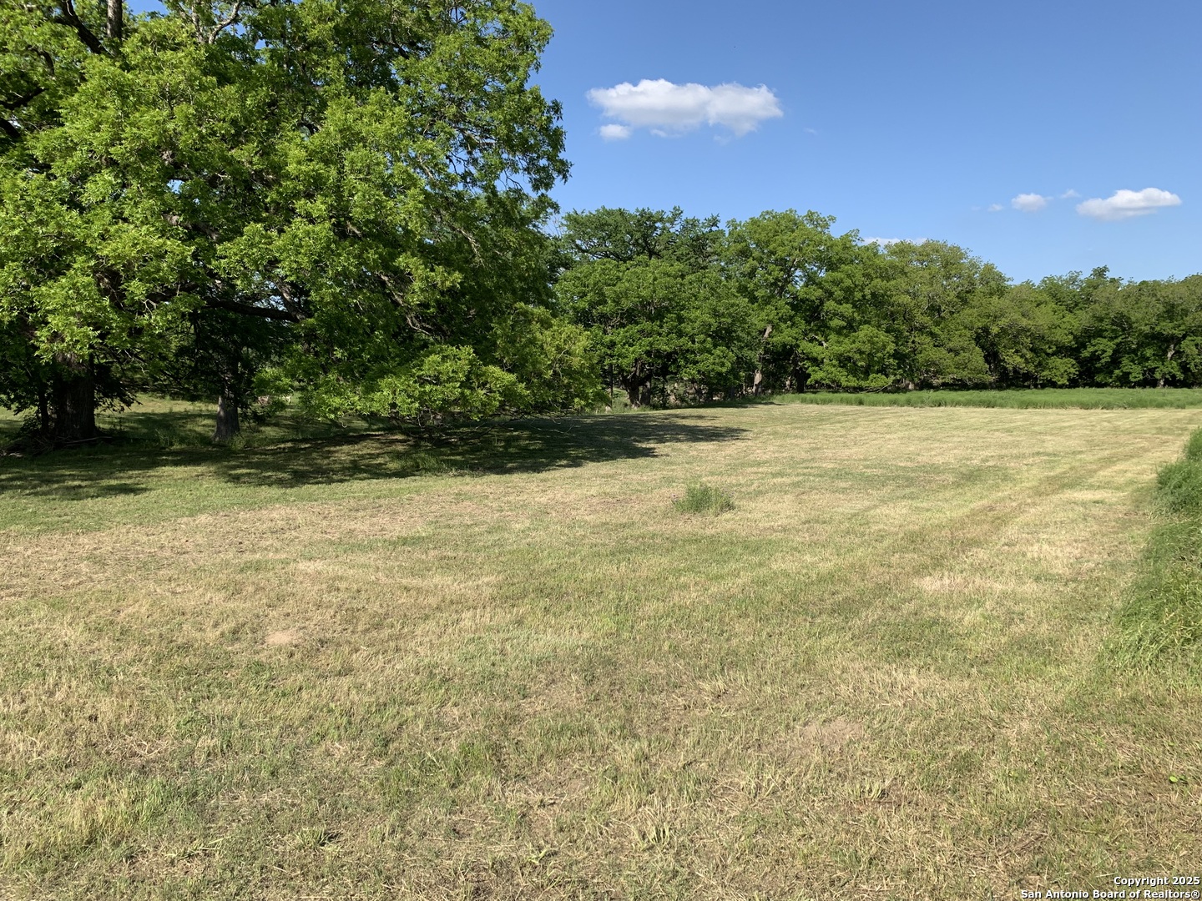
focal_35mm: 26
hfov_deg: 67.3
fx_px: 903
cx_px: 601
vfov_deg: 53.1
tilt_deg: -4.7
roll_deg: -0.4
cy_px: 450
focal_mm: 4.25
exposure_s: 1/1748
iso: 25
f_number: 1.8
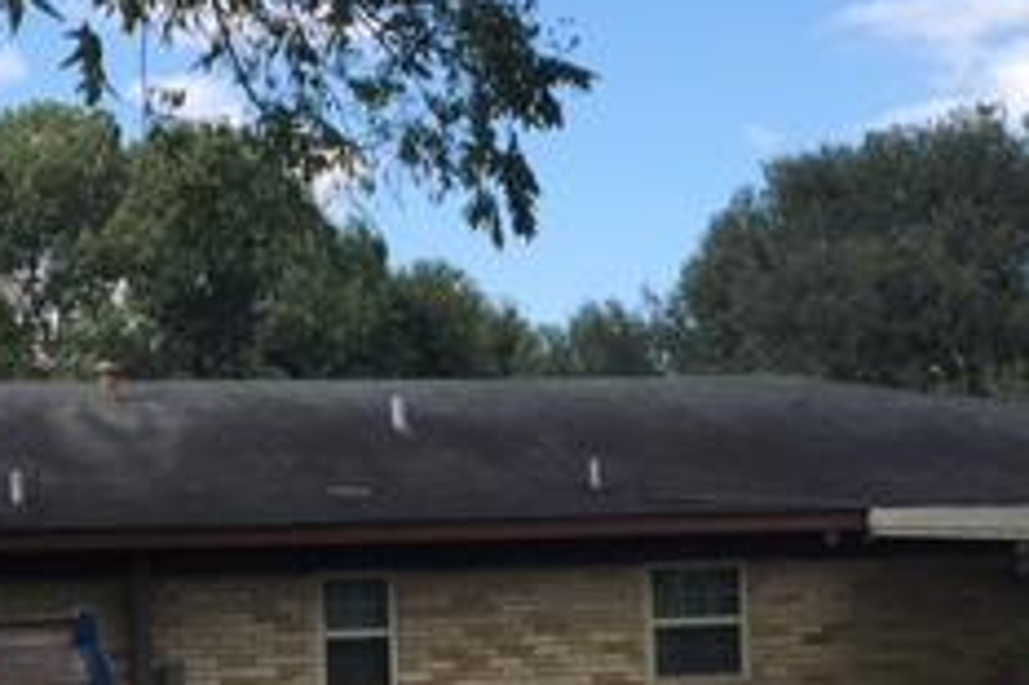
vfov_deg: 16.2
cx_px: 574
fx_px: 2371
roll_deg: +1.3
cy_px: 654
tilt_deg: +0.1
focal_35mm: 83
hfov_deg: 24.5
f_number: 2.2
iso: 25
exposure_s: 1/718
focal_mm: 4.15
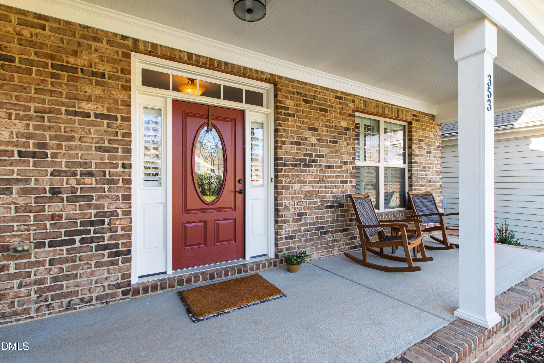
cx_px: 272
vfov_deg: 77.3
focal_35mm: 15
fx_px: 227
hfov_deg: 100.4
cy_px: 182
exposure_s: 1/40
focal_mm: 10
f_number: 8
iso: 200
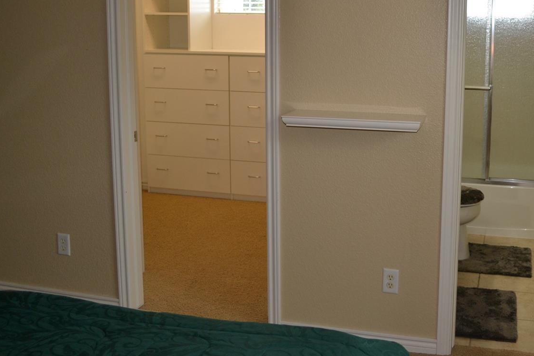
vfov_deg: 30.9
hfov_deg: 44.6
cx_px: 366
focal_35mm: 43
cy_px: 114
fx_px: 638
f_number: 4
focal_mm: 20
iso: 320
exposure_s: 1/125
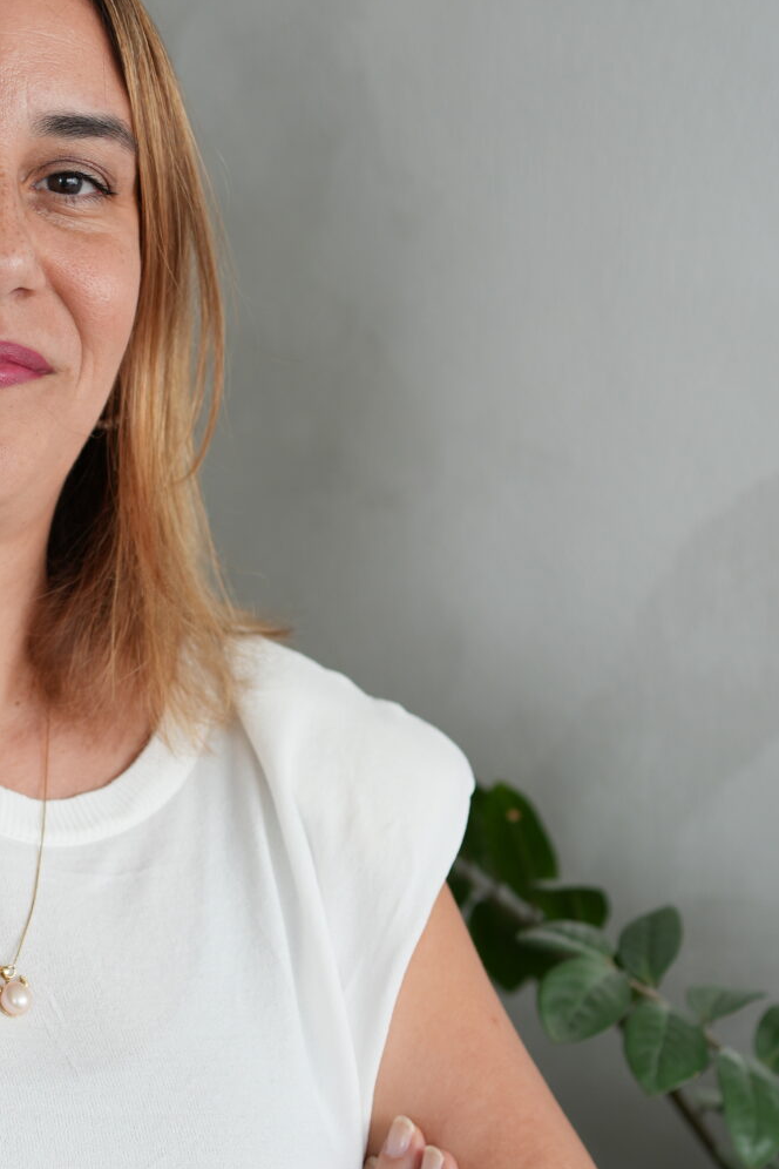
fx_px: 2921
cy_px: 616
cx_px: 43
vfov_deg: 22.6
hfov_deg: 15.0
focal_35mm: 90
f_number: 2.8
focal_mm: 35
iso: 100
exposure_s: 1/80
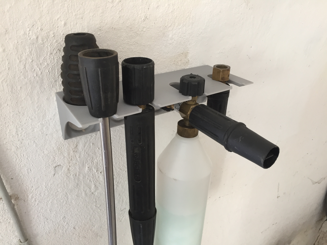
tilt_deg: -28.1
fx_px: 274
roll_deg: -1.0
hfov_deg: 61.7
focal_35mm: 29
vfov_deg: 48.2
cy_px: 122
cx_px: 164
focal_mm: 4.15
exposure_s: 1/33
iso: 80
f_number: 2.2
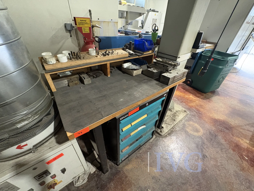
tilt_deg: -35.1
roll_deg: -3.6
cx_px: 127
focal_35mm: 14
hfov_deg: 102.1
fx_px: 103
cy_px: 96
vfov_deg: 85.7
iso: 640
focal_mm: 2.22
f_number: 2.2
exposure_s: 1/50
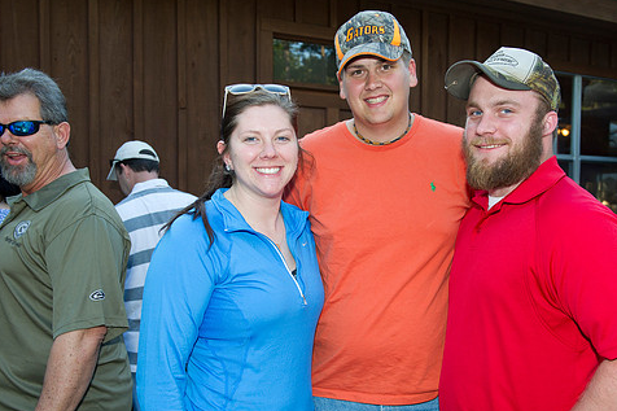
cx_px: 356
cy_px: 232
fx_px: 668
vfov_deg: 34.1
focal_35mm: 39
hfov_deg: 49.4
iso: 320
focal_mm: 32
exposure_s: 1/160
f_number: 5
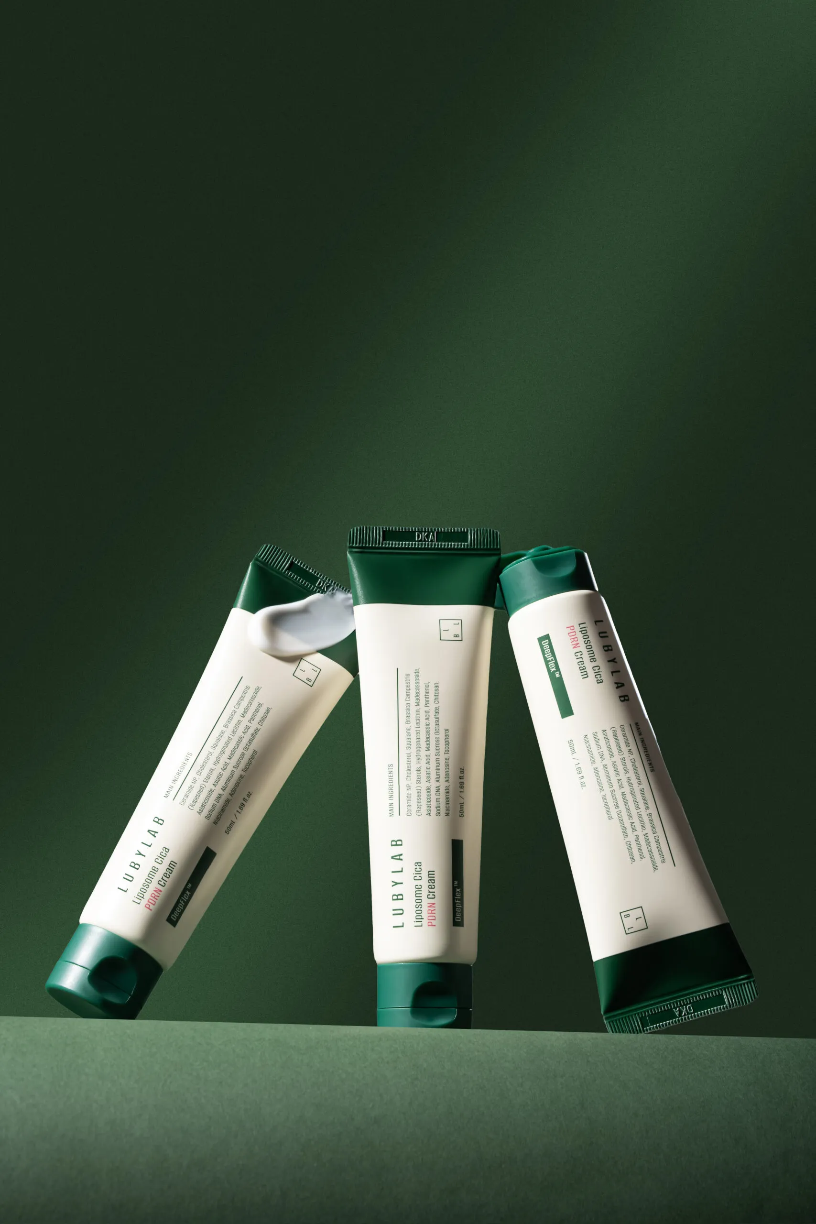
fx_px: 3059
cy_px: 612
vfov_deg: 22.6
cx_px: 408
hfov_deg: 15.2
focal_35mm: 90
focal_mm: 90
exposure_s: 1/160
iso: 100
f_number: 11
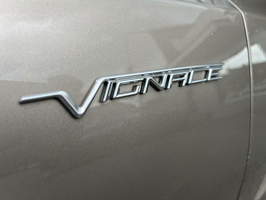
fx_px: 200
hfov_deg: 67.3
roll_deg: -3.4
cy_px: 100
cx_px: 133
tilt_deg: -17.6
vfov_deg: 53.1
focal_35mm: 26
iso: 40
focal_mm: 5.1
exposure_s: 1/121
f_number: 1.6
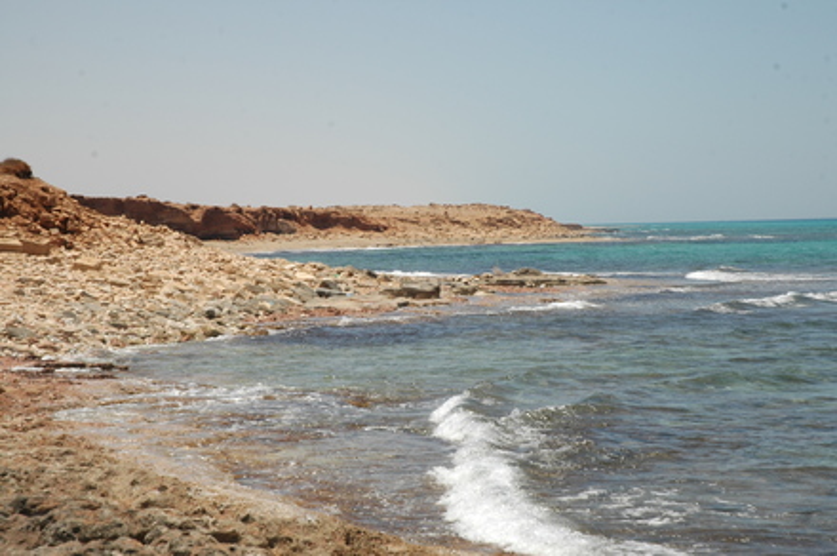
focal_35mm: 82
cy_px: 278
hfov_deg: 24.7
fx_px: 1915
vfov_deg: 16.5
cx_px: 418
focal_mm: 55
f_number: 11
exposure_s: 1/320
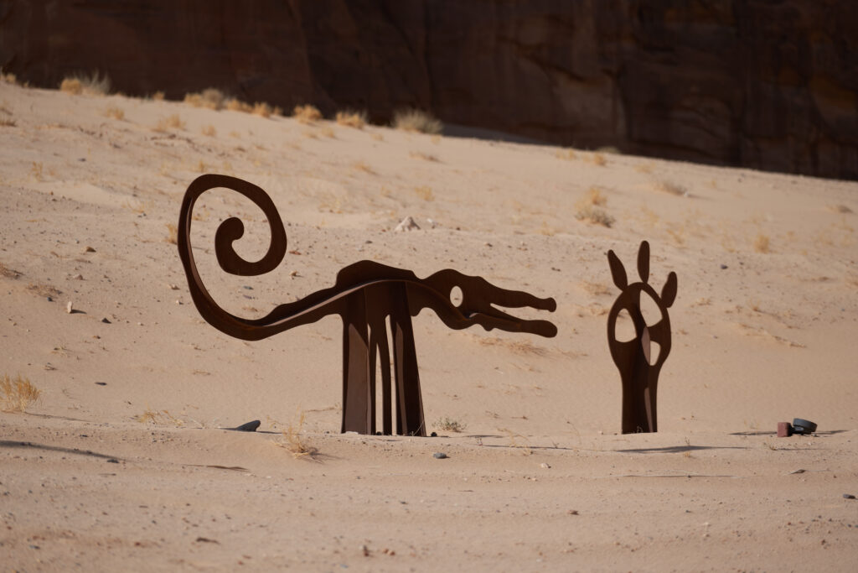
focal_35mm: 178
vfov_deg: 7.7
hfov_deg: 11.5
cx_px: 429
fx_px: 4243
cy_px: 286
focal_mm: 178
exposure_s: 1/1000
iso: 64
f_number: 4.5
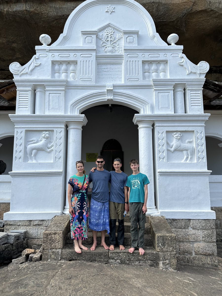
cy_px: 148
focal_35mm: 24
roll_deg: -1.9
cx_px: 111
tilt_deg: +10.0
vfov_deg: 71.6
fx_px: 205
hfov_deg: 56.8
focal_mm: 6.86
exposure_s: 1/1227
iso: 80
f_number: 1.78
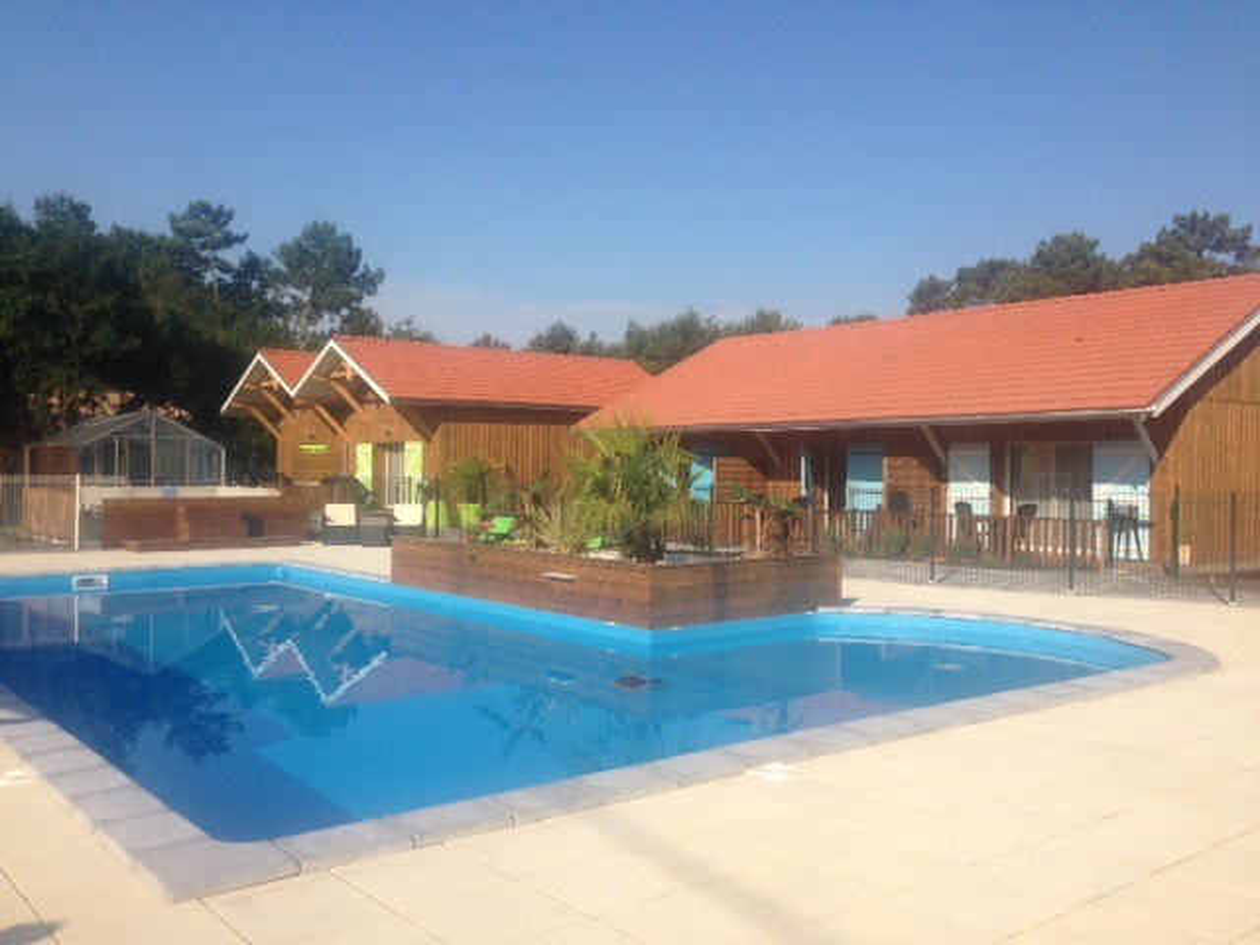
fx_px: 1201
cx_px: 630
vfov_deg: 42.9
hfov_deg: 55.4
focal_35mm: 33
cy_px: 472
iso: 50
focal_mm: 4.12
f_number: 2.4
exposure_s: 1/1938
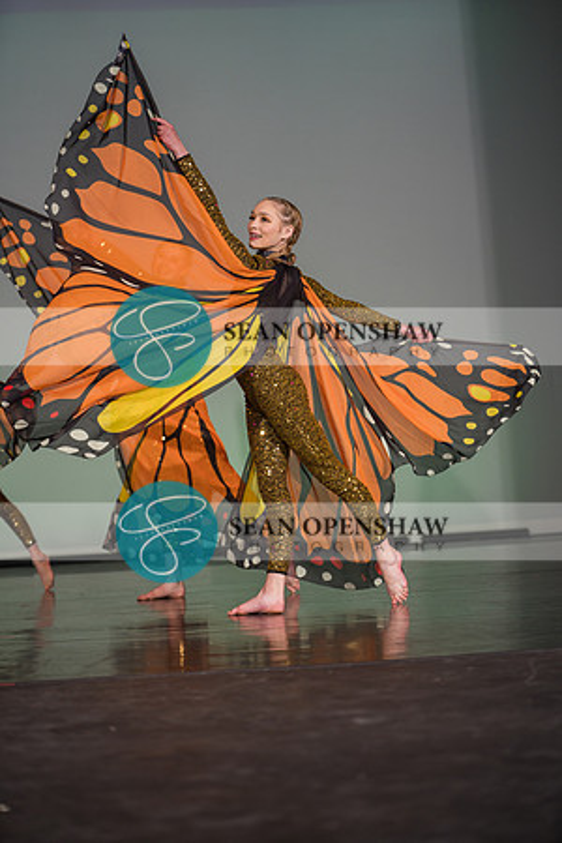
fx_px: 1639
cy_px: 422
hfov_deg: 19.5
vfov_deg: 28.8
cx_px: 281
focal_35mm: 70
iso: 500
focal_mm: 70
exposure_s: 1/500
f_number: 2.8
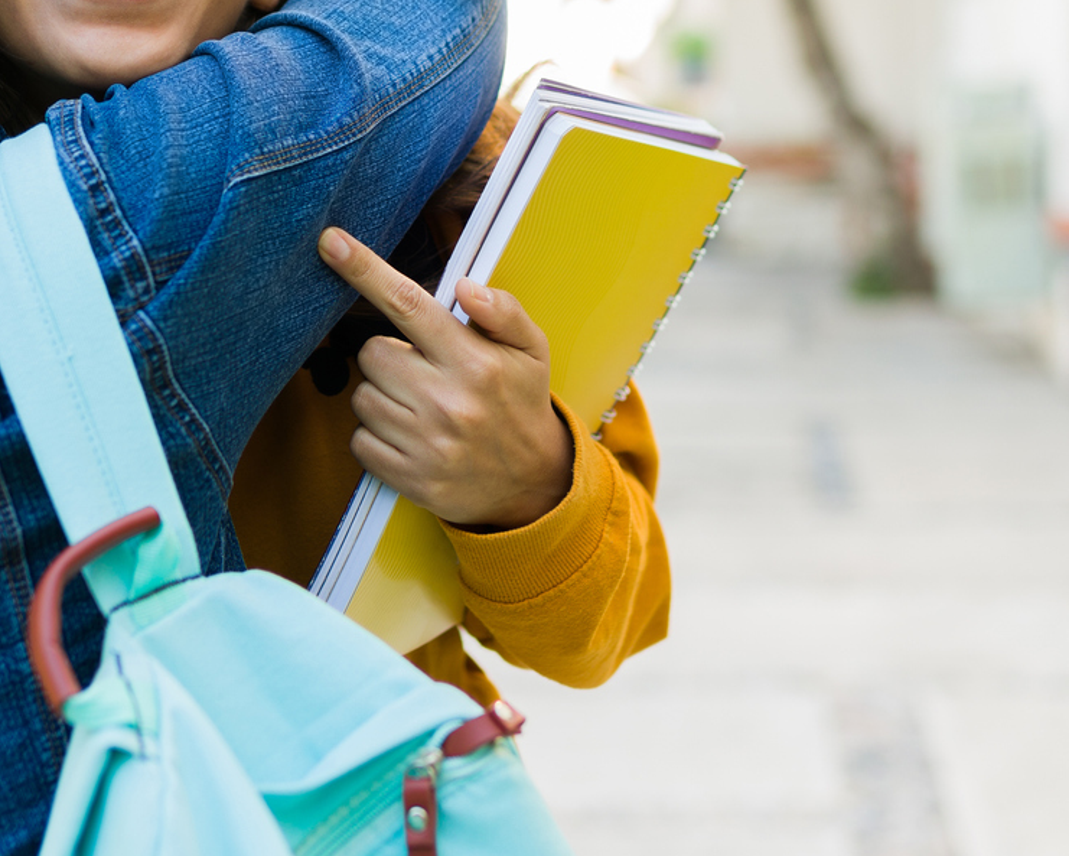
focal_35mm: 94
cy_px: 182
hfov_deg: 20.4
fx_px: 2974
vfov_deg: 16.3
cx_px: 463
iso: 100
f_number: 1.8
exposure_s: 1/160
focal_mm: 35
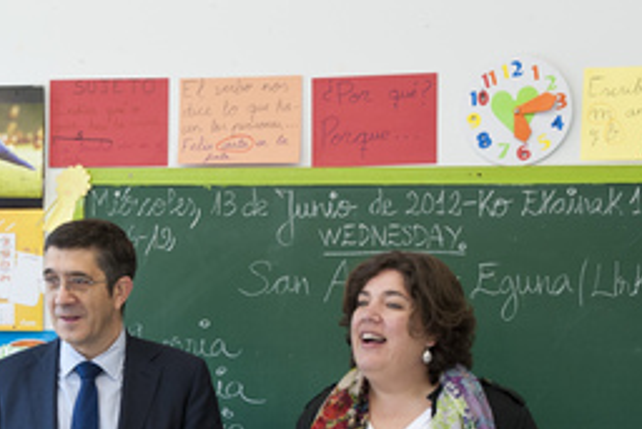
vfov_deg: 10.3
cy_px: 534
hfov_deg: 15.6
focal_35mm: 131
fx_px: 2337
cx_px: 143
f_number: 4.5
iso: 1000
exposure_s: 1/200
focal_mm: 48
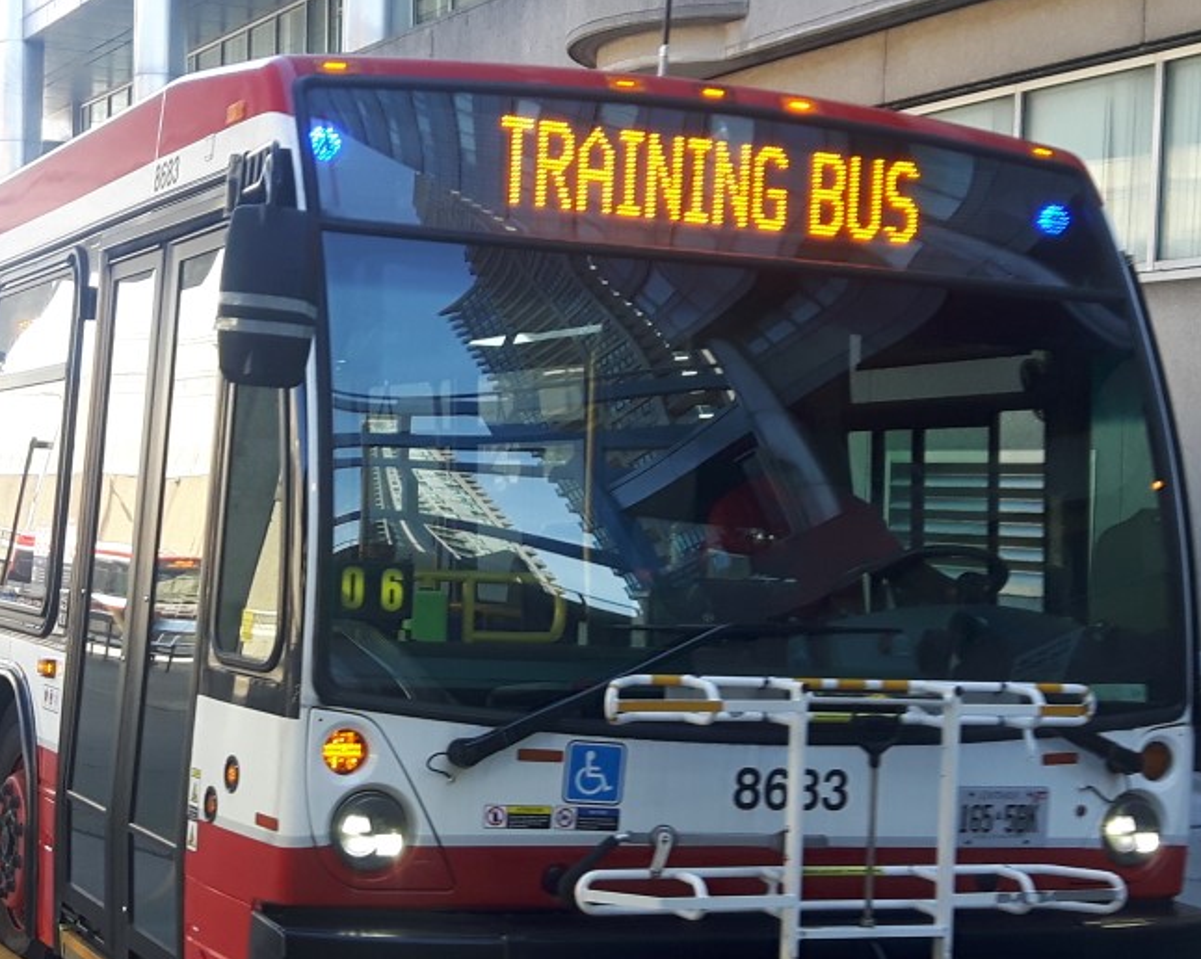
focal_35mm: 48
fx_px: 1705
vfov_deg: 31.3
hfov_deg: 38.5
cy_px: 587
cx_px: 431
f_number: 1.9
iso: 40
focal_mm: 3.7
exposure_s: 1/133
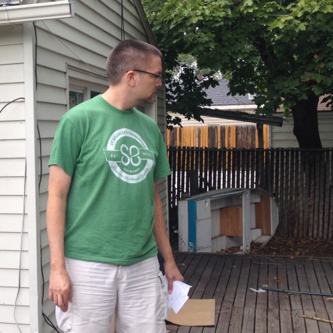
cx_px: 54
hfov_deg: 26.3
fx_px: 697
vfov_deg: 26.9
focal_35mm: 64
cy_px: 180
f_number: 2.4
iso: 50
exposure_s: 1/332
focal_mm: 4.28
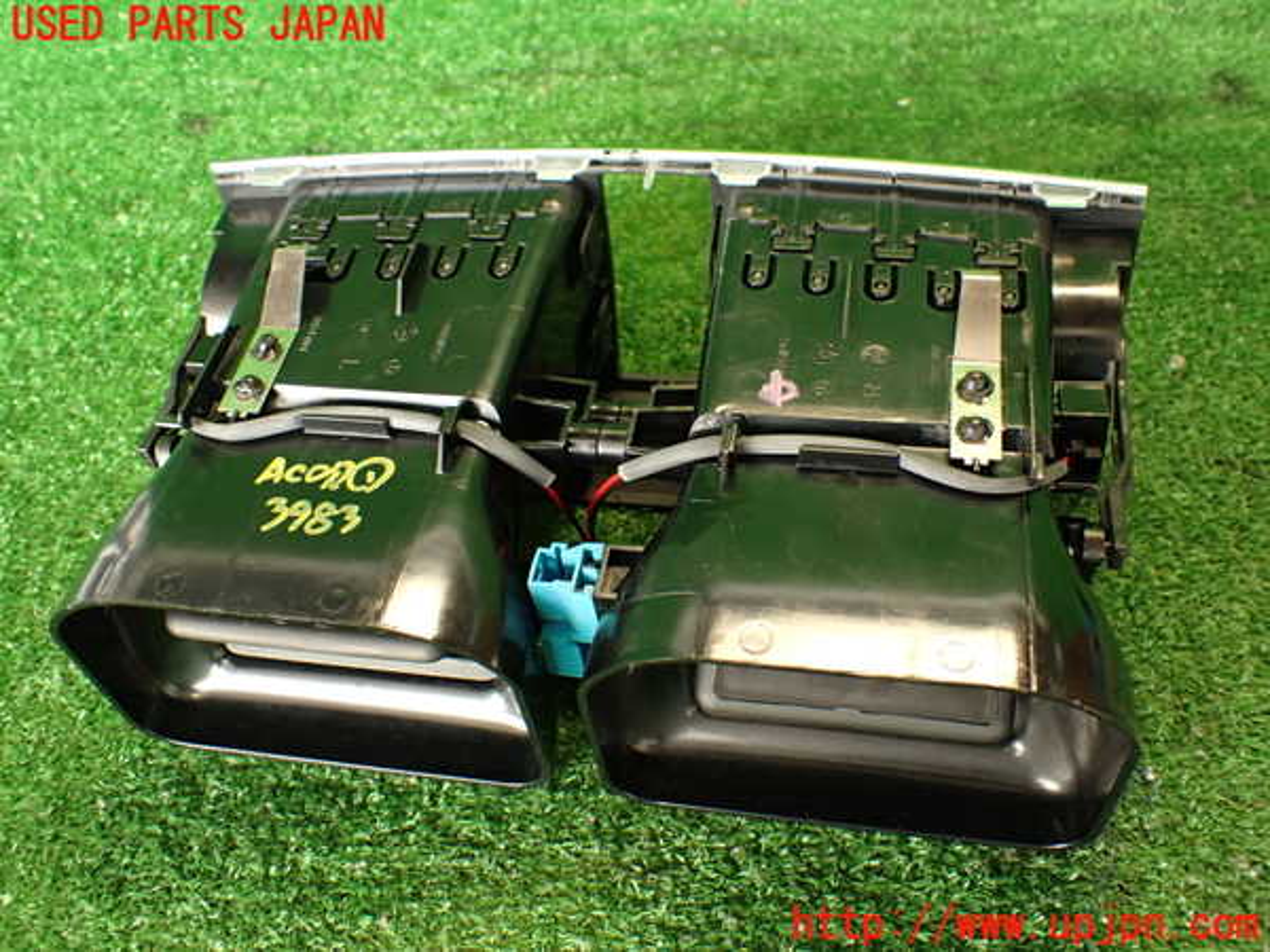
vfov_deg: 44.2
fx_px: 1174
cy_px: 476
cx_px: 635
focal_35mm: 32
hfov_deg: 56.8
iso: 250
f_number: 2.4
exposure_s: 1/30
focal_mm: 5.79
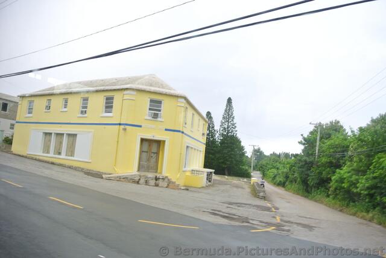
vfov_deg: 46.5
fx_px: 300
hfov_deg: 65.4
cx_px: 193
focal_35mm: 28
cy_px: 129
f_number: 3.5
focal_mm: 10.7
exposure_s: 1/160
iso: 100
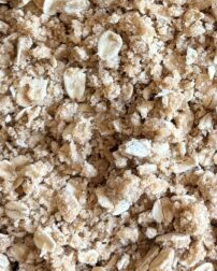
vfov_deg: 18.2
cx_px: 221
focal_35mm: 103
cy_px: 3
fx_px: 826
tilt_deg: -86.5
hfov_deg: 14.7
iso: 160
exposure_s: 1/60
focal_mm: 5.96
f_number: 1.6
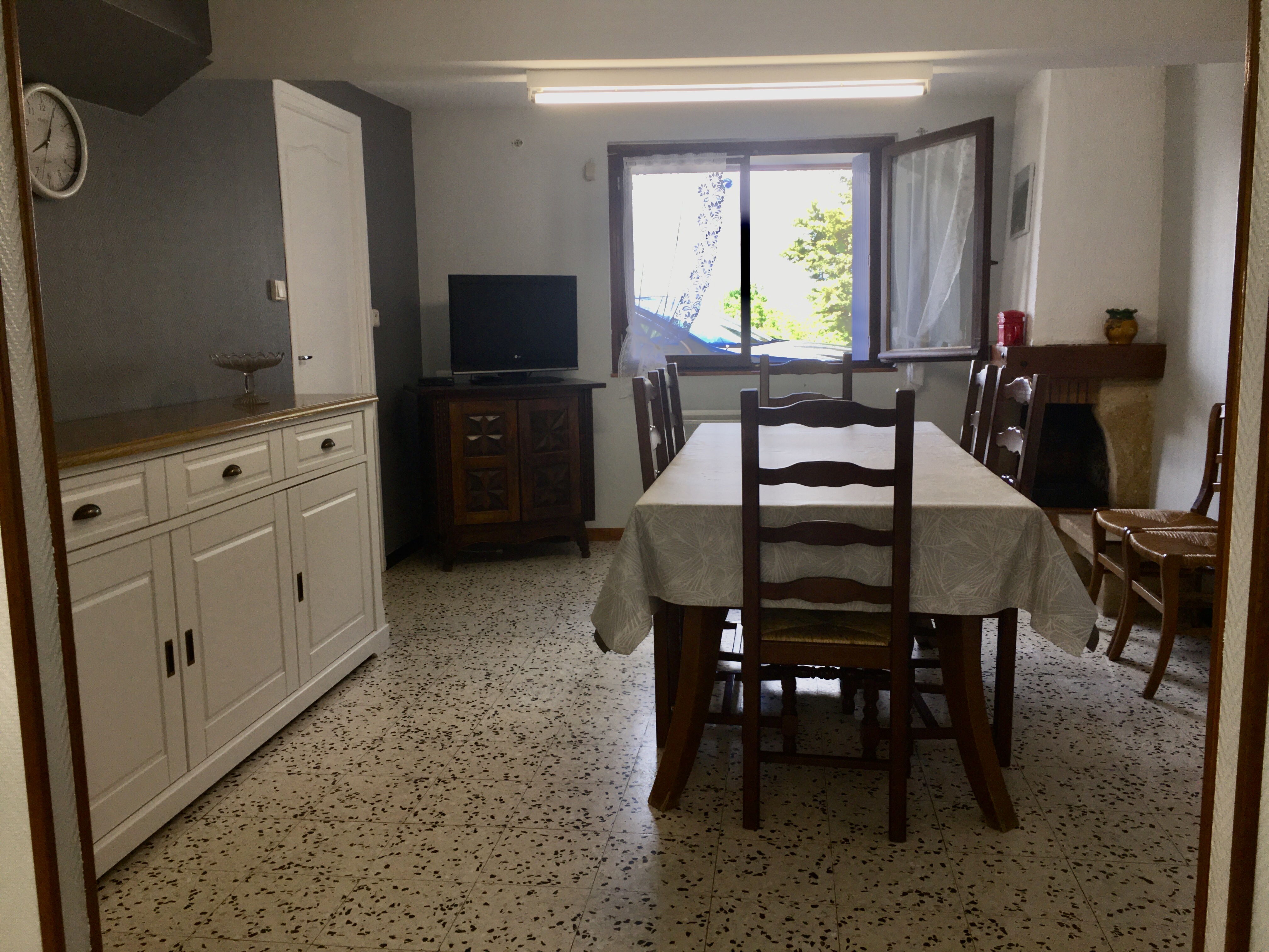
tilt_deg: -8.8
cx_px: 634
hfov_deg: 61.7
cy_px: 476
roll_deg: +0.5
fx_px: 1063
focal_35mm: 29
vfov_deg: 48.2
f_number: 2.2
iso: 25
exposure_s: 1/59
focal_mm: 4.15
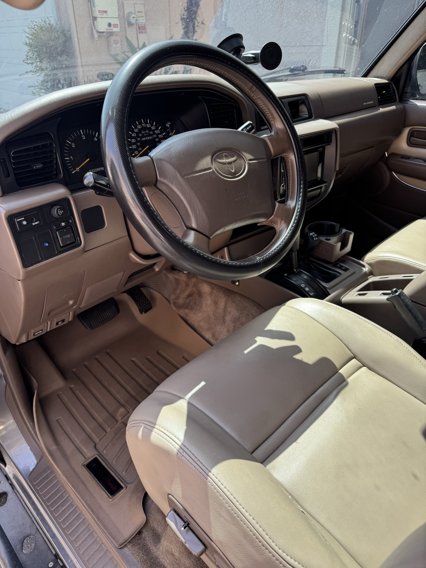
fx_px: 394
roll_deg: +1.2
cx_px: 213
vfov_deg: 71.6
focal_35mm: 24
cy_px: 284
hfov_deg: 56.8
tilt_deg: -31.6
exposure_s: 1/376
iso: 80
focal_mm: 6.76
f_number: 1.78
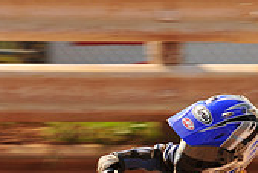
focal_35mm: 686
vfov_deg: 2.0
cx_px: 231
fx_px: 4920
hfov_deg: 3.0
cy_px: 288
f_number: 9
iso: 200
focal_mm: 200
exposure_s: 1/400
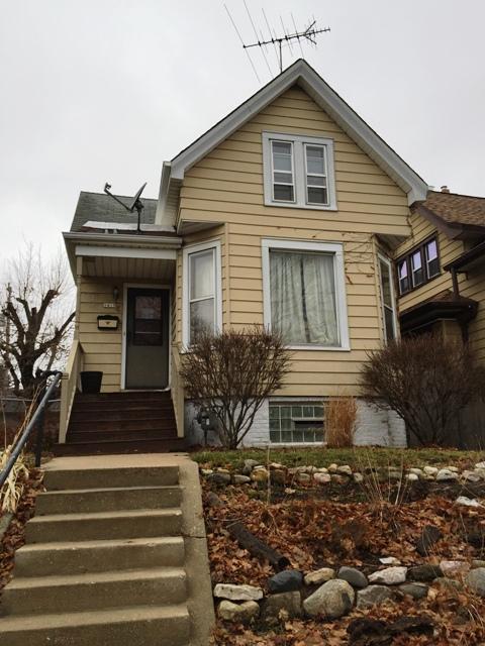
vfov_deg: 61.7
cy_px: 323
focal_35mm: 29
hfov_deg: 48.2
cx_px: 242
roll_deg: +1.4
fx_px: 542
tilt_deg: +14.7
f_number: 2.2
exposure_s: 1/284
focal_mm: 4.15
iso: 32
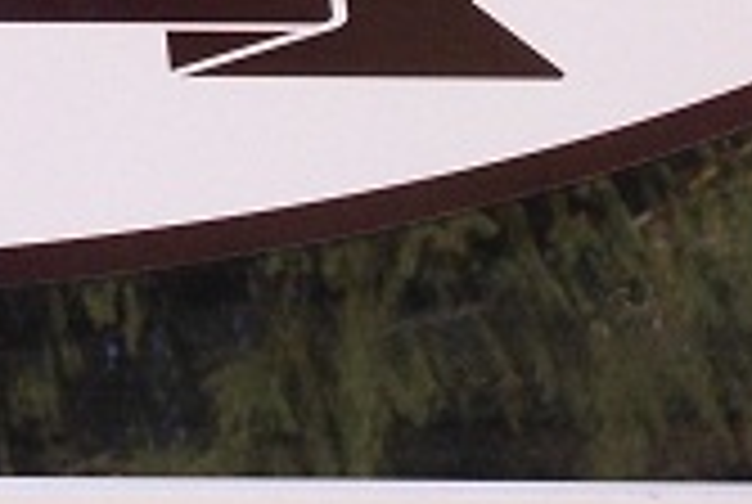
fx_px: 3432
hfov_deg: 11.8
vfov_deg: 8.2
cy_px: -279
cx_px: -486
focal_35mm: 164
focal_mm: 4.12
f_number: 2.4
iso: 50
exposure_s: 1/404
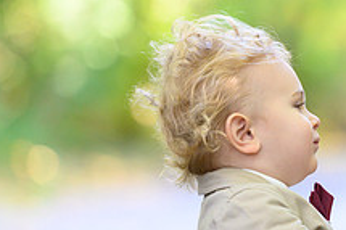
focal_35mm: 458
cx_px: 410
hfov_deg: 4.5
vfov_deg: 3.0
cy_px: 130
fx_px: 4398
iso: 1600
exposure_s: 1/200
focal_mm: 170
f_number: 3.2
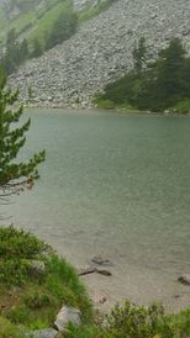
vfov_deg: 41.8
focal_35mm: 49
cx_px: -41
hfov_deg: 22.4
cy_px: 130
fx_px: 439
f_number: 2.8
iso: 125
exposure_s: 1/160
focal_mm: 9.1
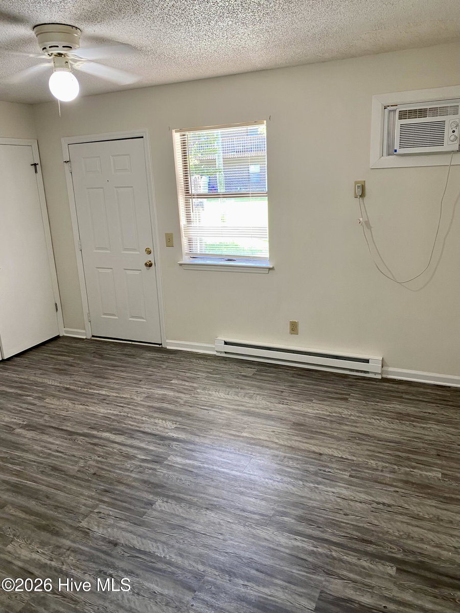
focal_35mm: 26
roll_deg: +2.1
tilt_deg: -13.1
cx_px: 230
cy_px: 306
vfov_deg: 67.3
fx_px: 461
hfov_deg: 53.1
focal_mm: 4.25
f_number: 1.8
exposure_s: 1/60
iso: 100
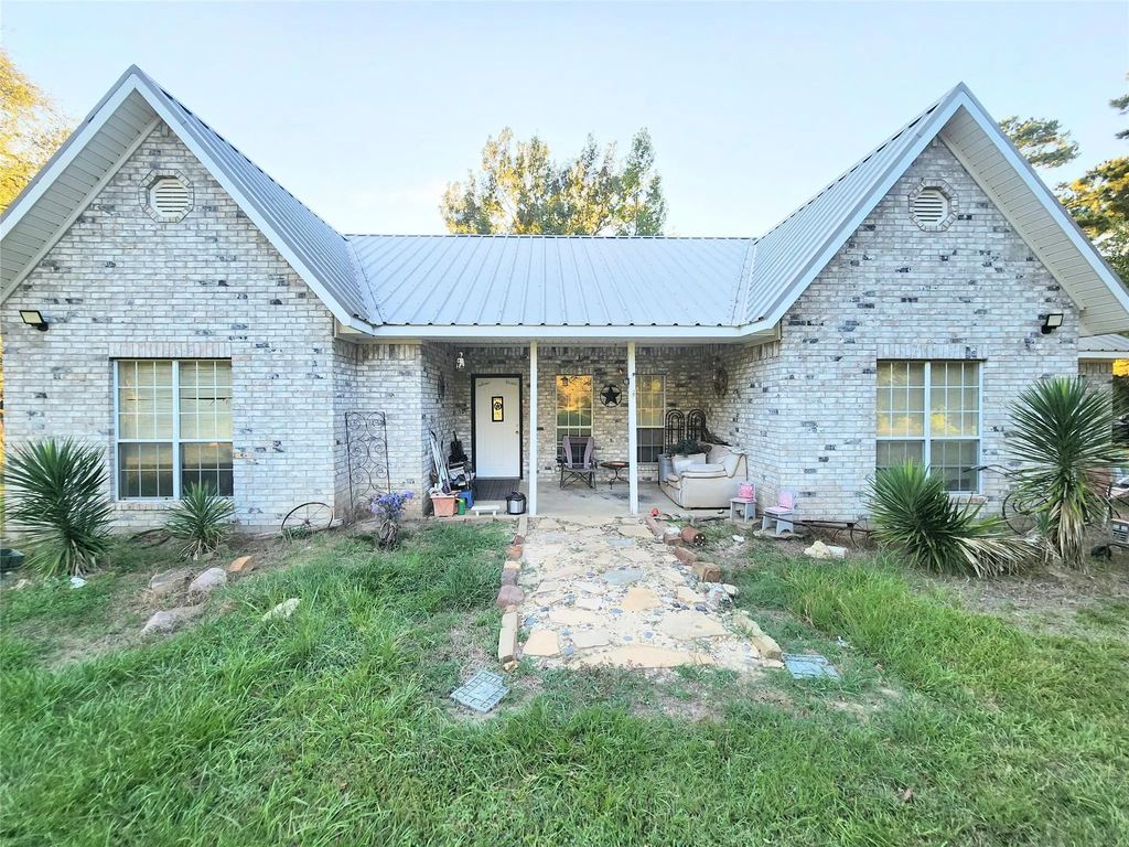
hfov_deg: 106.2
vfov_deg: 89.9
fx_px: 424
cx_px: 564
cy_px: 424
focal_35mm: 13
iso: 50
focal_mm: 2.2
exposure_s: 1/197
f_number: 2.2
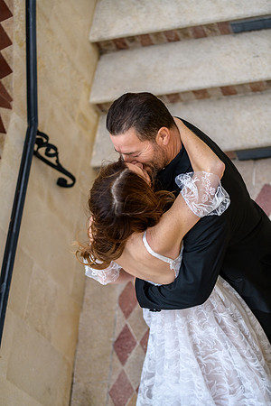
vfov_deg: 28.1
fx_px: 813
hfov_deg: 18.9
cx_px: 136
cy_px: 203
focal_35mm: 72
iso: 400
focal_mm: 72
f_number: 2.8
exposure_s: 1/2000
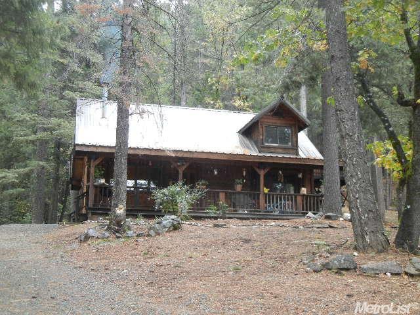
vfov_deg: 32.2
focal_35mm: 45
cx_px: 210
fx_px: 546
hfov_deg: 42.1
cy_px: 158
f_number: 3.8
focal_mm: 8.1
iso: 230
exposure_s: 1/43.2
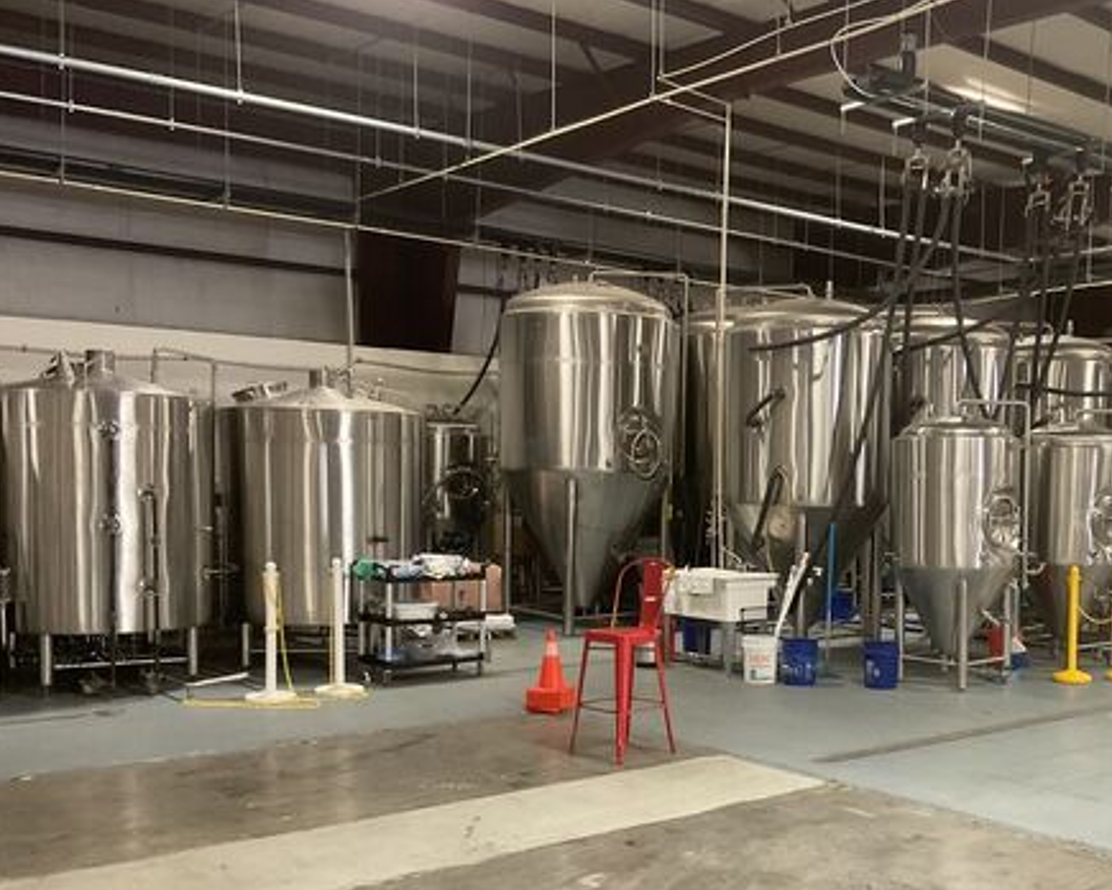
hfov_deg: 46.0
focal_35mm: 39
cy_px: 568
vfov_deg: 37.9
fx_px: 1284
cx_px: 757
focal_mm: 3
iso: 250
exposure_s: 1/60
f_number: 1.8
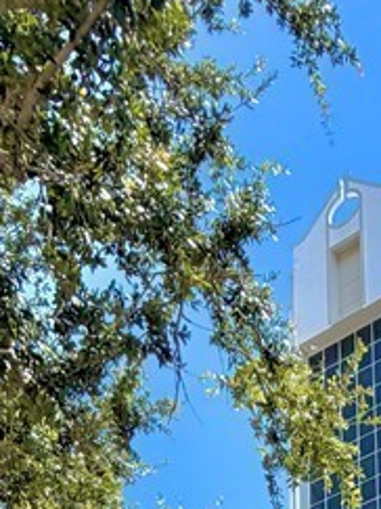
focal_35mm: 59
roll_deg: +1.2
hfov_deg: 23.4
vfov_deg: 20.1
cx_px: 410
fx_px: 867
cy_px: 974
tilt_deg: +11.1
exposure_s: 1/770
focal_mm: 2.22
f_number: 2.2
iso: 32
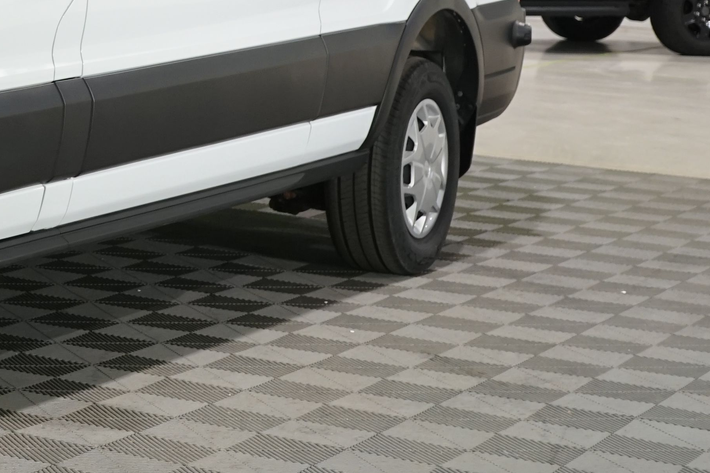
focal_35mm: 116
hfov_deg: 16.3
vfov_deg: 11.5
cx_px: -326
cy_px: -158
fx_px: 2288
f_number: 5.6
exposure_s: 1/30
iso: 800
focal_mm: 35
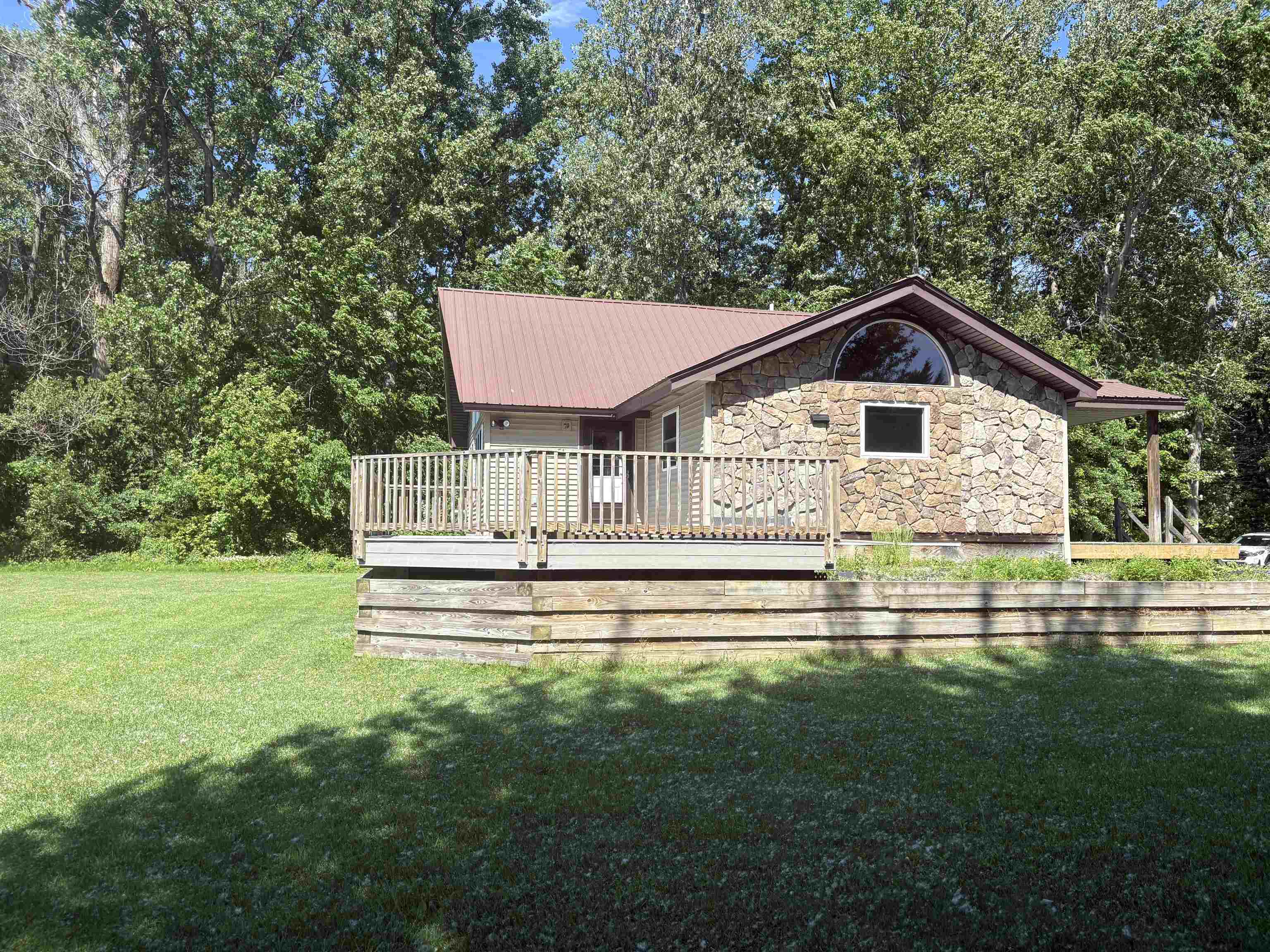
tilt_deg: +3.8
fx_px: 954
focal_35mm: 26
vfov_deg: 53.1
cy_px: 476
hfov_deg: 67.3
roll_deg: +0.4
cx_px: 635
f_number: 1.6
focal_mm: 5.96
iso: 50
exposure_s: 1/1751
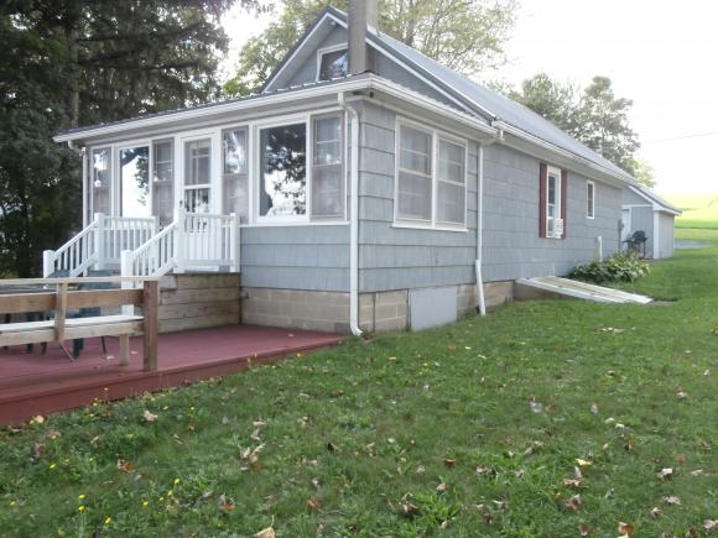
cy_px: 269
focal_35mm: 30
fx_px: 622
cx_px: 359
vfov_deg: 46.8
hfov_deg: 60.0
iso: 100
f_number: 3.5
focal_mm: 5.36
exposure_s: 1/160
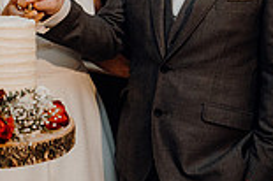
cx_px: 63
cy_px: 76
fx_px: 682
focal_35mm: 90
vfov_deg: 15.2
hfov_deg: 22.4
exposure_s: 1/160
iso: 2500
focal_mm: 24
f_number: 3.5
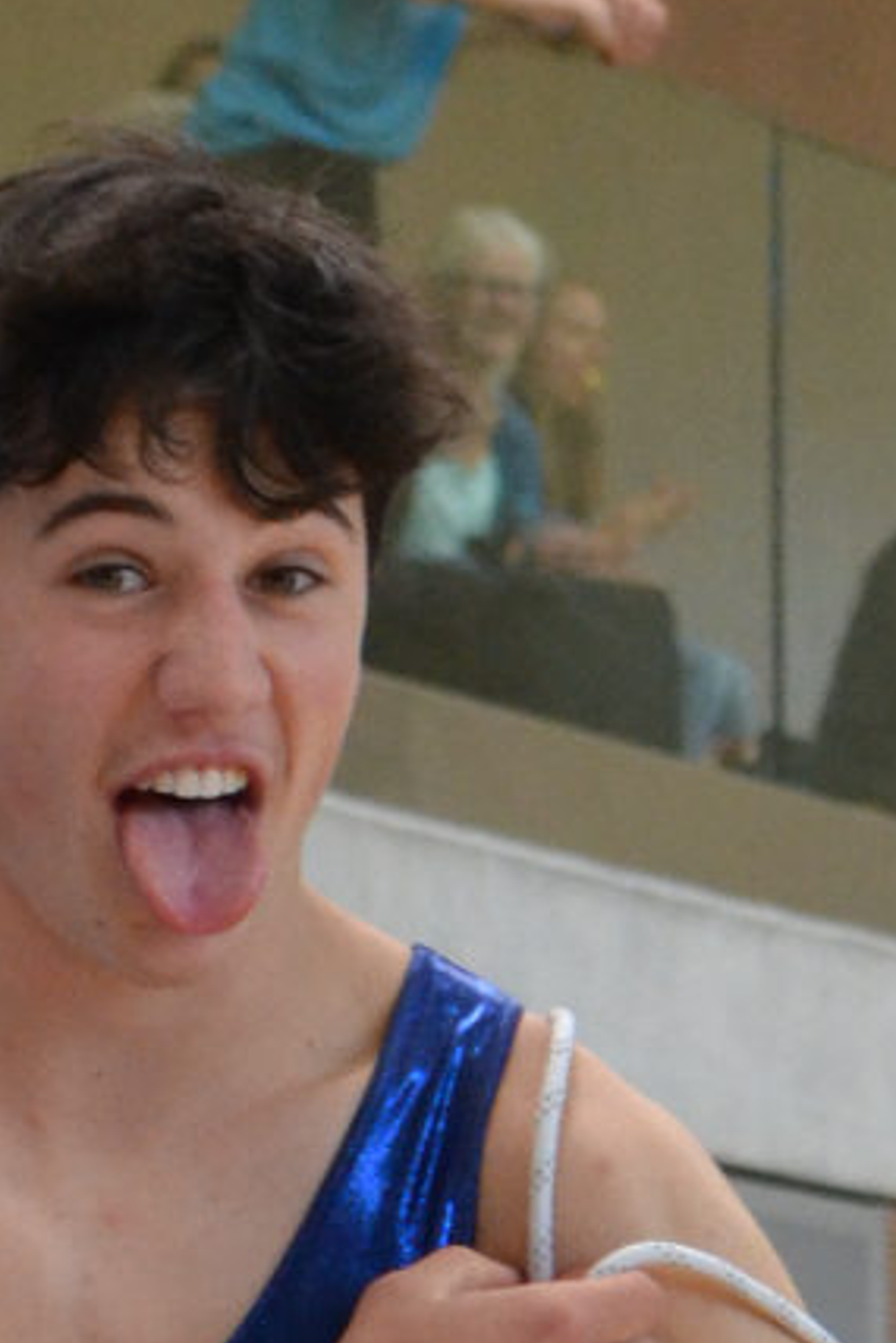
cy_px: 997
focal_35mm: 323
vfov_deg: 6.4
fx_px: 12063
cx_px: 483
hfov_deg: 4.3
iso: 2000
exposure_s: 1/500
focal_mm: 45
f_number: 5.3
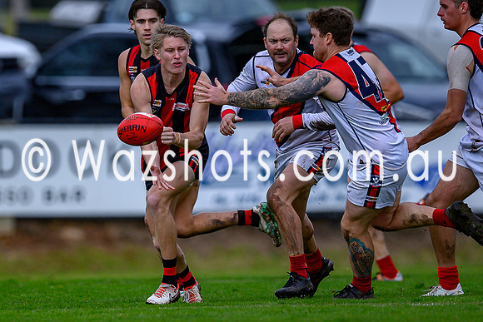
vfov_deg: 1.2
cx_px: 138
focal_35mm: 1128
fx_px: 15132
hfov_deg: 1.8
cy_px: 224
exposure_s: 1/1250
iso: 200
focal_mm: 500
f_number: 4
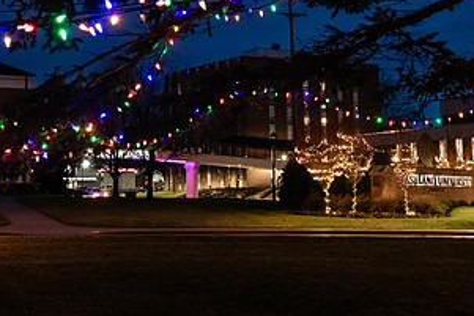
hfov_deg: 25.0
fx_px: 1067
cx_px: 216
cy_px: 20
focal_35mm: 81
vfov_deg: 16.6
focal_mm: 42
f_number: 6.3
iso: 4000
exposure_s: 1/25
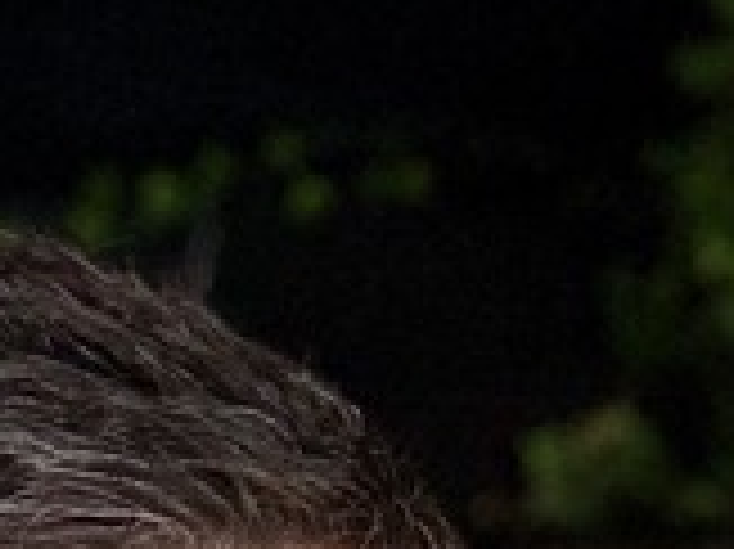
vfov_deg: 9.5
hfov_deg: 13.3
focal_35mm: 147
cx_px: 45
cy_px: 1076
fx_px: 3115
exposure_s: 1/60
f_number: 1.9
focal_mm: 2.69
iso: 160
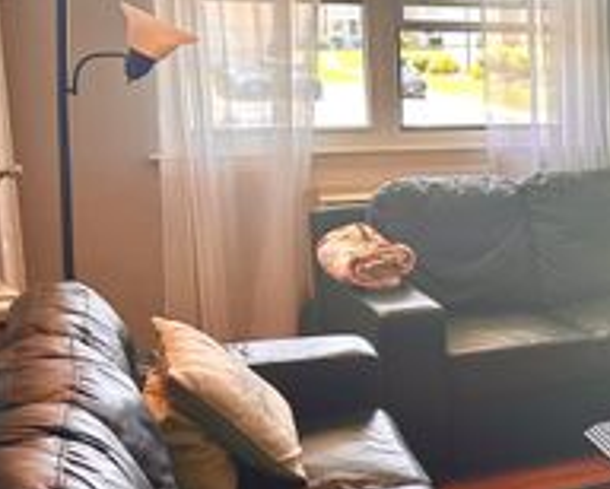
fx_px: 1193
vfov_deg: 23.2
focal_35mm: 66
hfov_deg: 25.3
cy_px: 284
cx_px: 766
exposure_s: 1/120
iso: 64
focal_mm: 5.7
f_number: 1.5
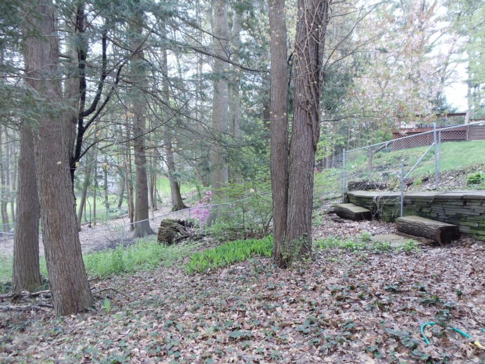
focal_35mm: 44
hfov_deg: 42.9
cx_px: 242
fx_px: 616
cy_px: 182
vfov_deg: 32.9
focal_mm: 6
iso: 200
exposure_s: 1/125
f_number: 3.5
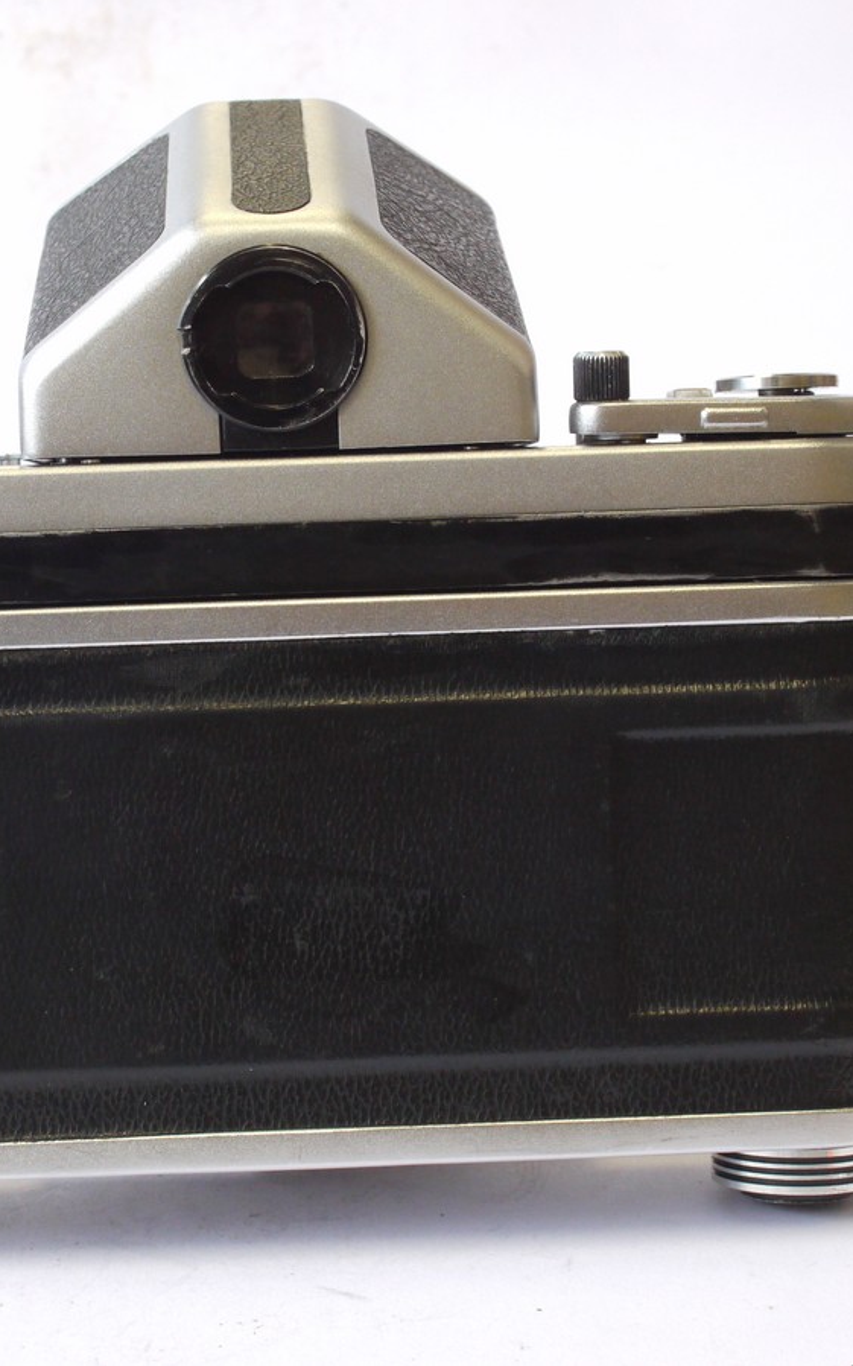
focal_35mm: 85
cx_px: 315
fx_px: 3163
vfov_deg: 24.4
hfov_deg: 15.3
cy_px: 683
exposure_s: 1/60
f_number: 8
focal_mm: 30
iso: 800
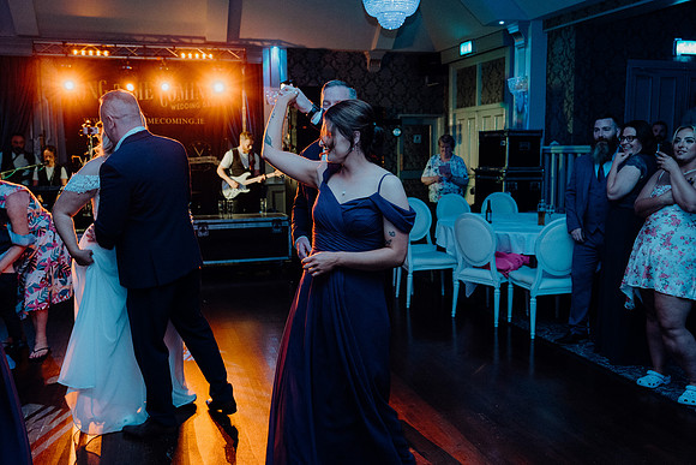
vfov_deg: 40.0
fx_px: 638
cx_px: 348
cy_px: 232
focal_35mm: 33
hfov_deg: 57.2
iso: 2500
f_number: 3.5
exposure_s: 1/160
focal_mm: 33
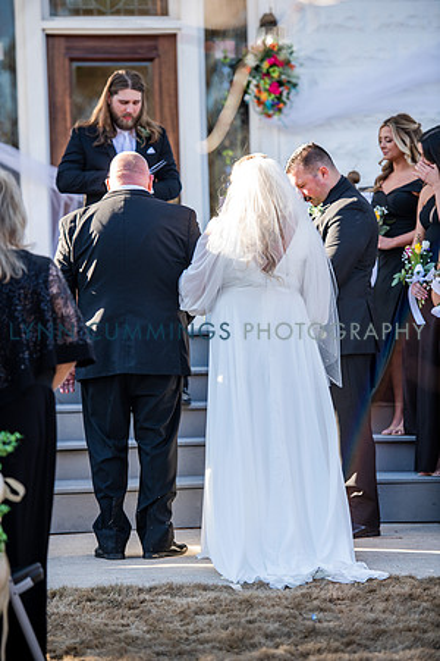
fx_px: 2658
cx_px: 220
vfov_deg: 14.2
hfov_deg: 9.5
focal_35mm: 145
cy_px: 330
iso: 200
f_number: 3.5
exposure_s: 1/400
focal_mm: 145
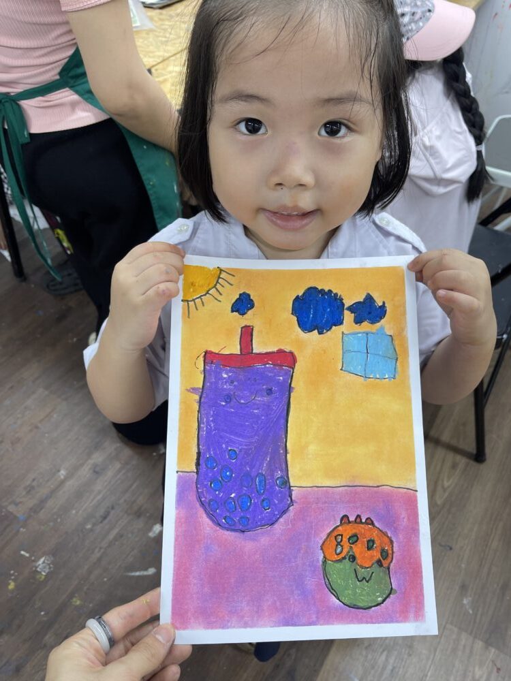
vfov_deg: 69.4
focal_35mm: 25
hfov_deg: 54.9
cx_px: 256
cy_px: 340
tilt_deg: -46.3
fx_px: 492
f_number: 1.6
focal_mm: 5.1
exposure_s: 1/100
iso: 64
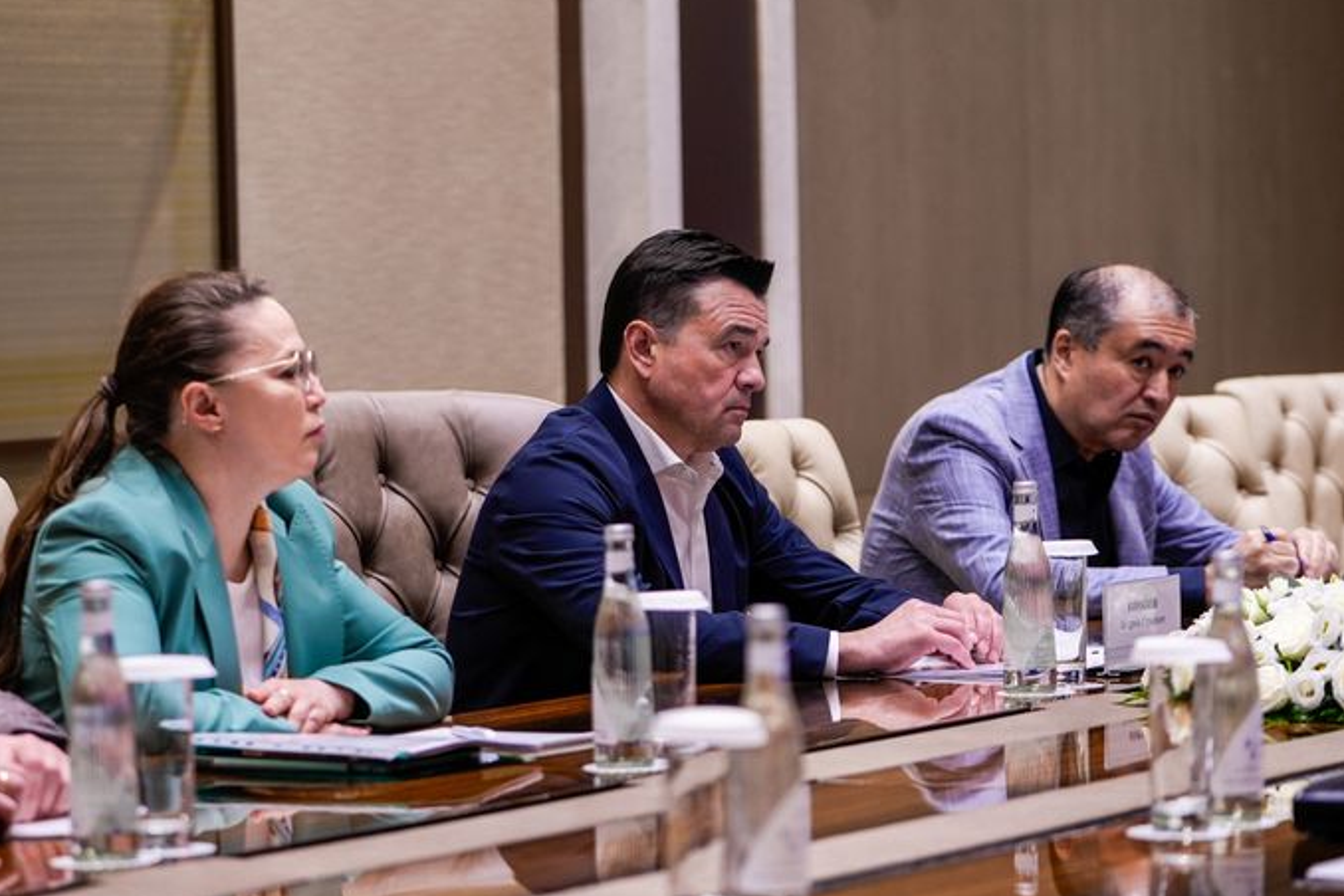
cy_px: 448
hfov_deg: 15.4
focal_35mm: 133
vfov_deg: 10.3
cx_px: 653
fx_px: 4965
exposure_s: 1/100
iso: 400
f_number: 2.8
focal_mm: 86
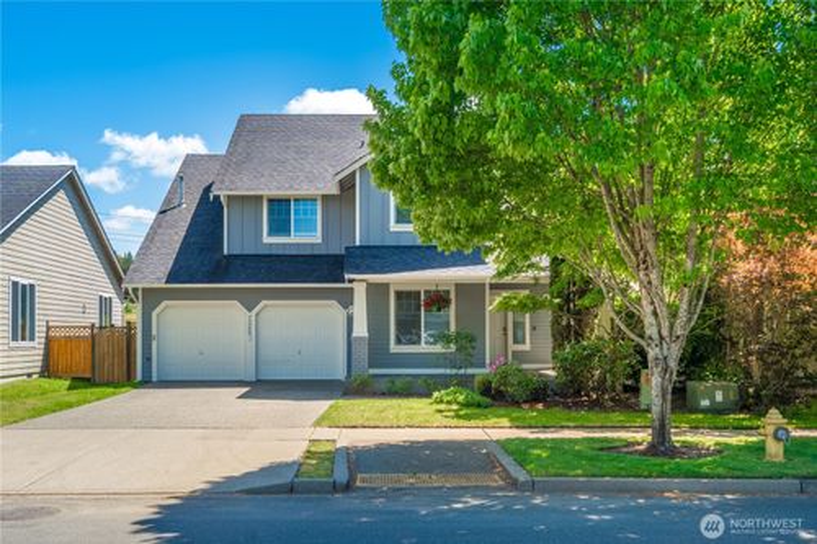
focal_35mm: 24
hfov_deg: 73.8
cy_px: 272
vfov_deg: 53.1
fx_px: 544
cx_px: 408
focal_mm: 24
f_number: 7.1
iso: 100
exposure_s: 1/100
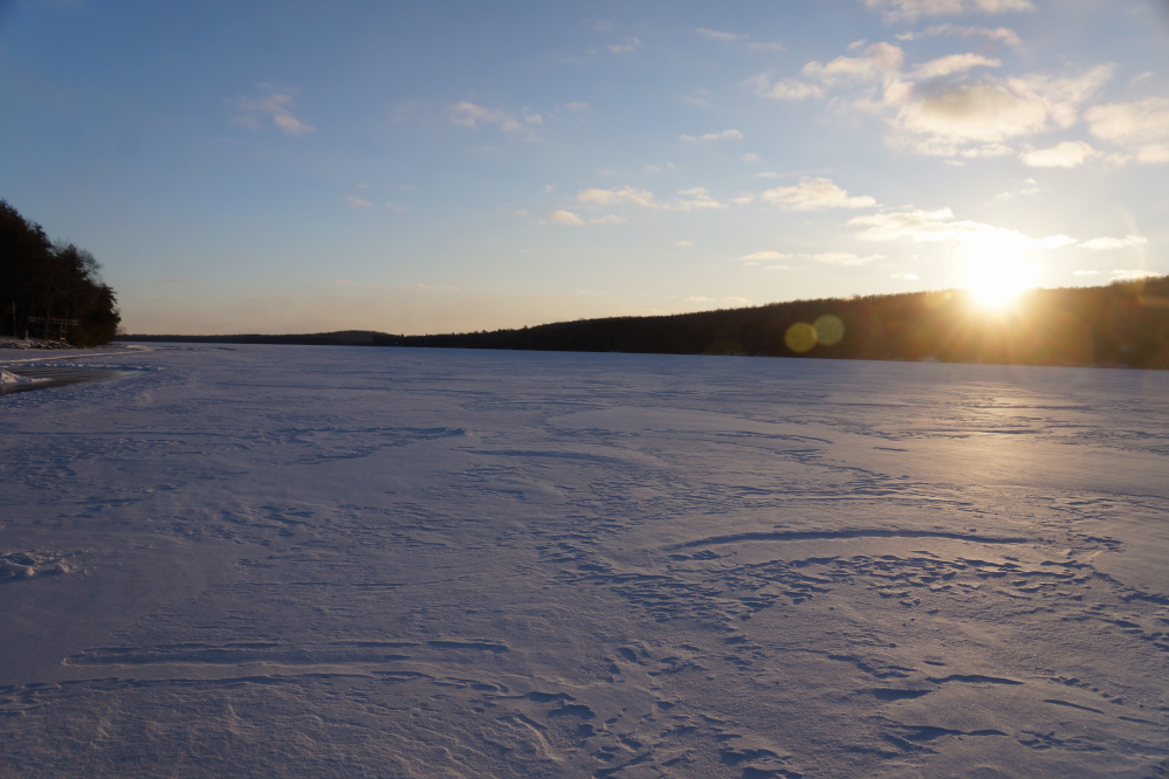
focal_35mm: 27
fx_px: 877
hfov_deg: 67.4
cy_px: 390
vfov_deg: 47.9
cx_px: 584
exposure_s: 1/160
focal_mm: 18
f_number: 6.3
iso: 100
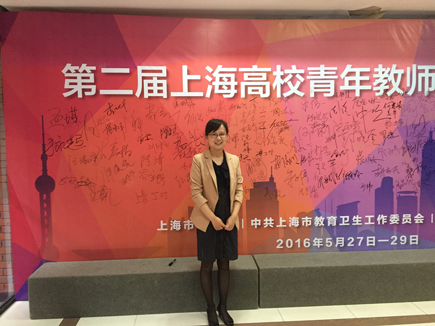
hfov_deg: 61.7
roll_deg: +0.3
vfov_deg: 48.2
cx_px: 218
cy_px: 163
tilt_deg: -4.0
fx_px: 364
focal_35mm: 29
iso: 250
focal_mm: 4.15
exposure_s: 1/20
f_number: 2.2
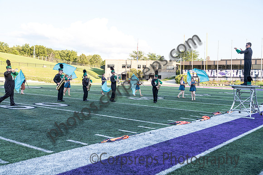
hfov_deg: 49.5
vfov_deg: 34.2
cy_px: 88
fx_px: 285
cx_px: 132
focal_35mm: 39
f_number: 5.6
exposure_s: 1/500
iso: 500
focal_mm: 39
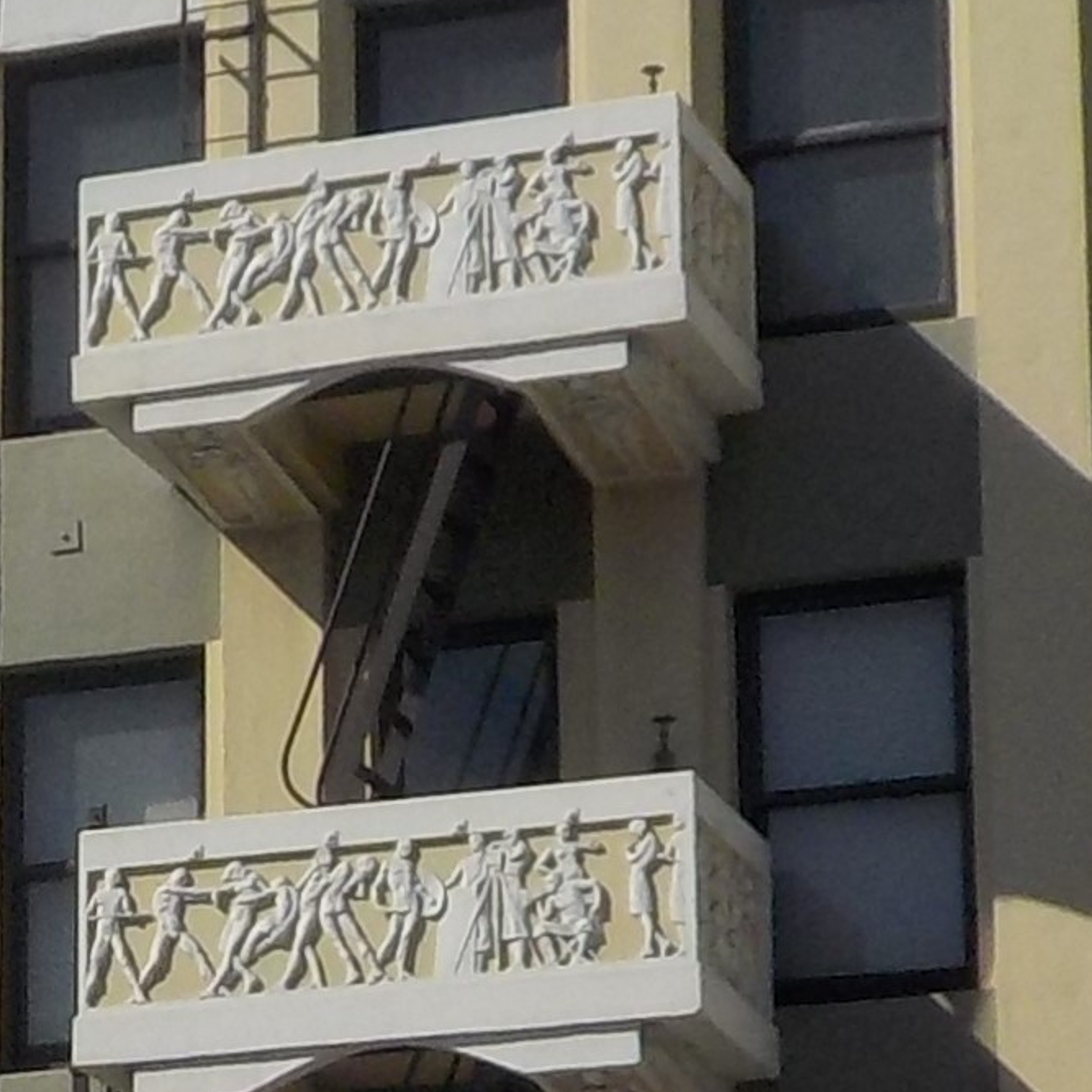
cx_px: -191
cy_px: 625
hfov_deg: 12.0
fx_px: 5068
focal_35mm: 142
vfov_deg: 12.3
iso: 125
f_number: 6.6
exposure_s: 1/800
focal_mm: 4.1
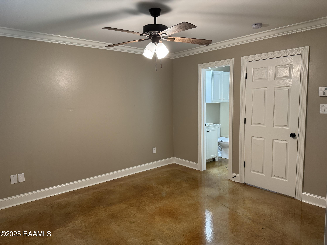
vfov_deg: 56.8
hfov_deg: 71.6
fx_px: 227
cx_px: 164
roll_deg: +0.7
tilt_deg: -6.3
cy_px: 122
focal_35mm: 24
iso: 250
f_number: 1.78
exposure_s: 1/60
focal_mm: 6.76
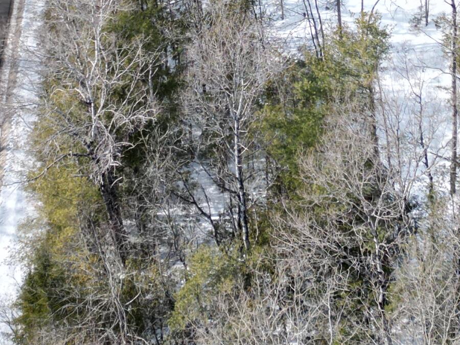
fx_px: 1063
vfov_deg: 16.4
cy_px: -205
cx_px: 309
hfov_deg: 24.3
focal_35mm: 80
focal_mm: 6.72
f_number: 1.7
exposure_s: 1/2500
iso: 200
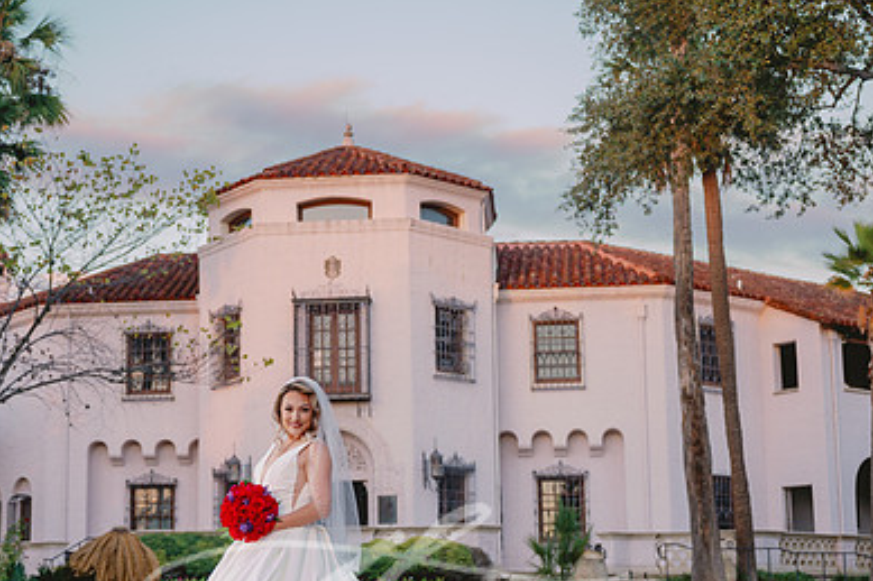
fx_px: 1721
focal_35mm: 71
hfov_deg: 28.4
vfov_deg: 19.2
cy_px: 319
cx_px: 359
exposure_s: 1/160
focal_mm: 41
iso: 64
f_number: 2.8
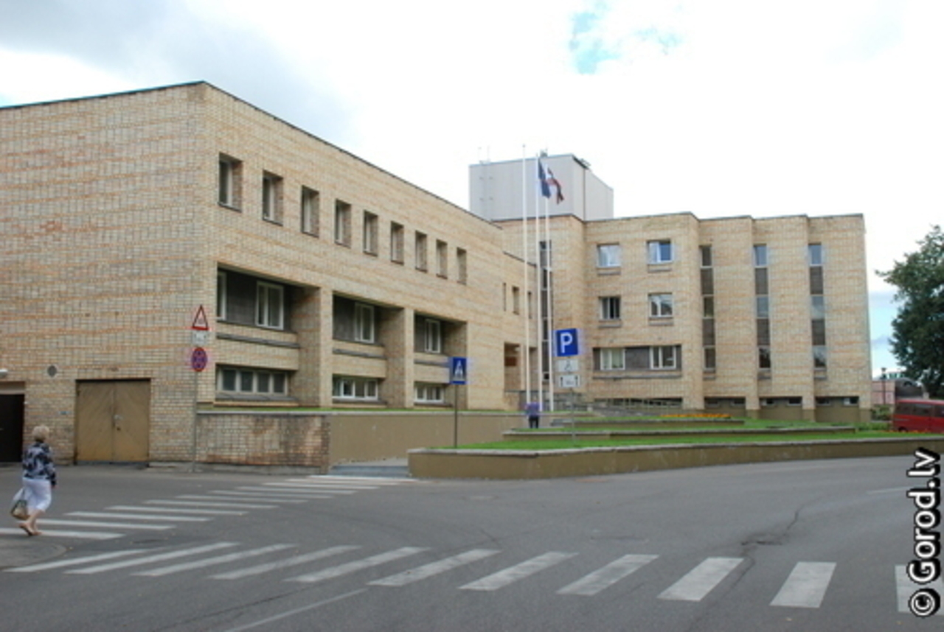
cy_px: 316
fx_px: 1024
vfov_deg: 34.3
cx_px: 472
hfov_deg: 49.5
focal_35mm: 39
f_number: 13
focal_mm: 26
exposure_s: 1/125
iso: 500
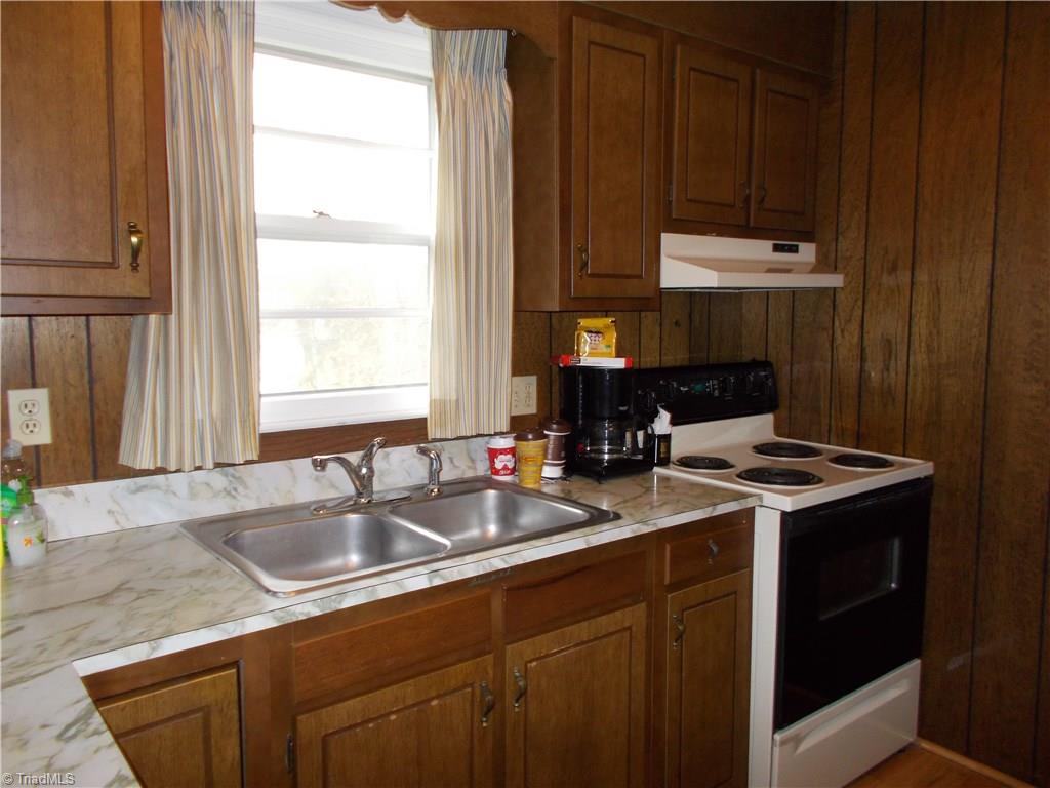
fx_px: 789
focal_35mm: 26
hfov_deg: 67.3
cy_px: 394
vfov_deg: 53.1
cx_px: 525
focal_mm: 4.6
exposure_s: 1/25
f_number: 3.2
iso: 200
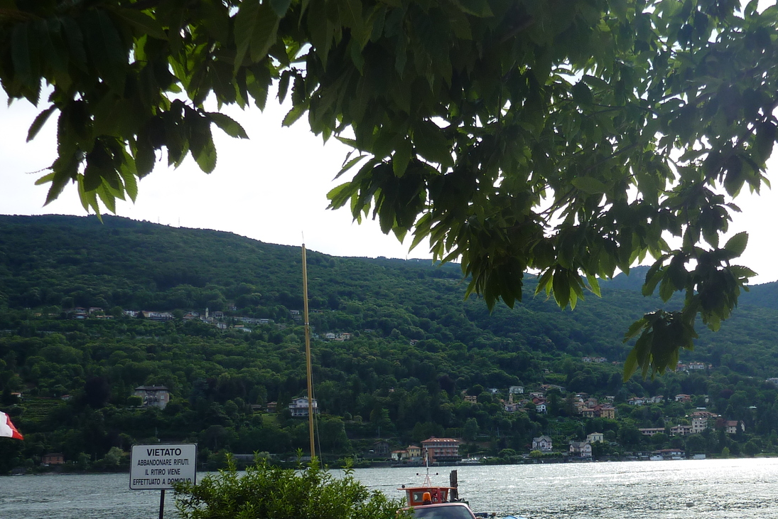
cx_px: 549
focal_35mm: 38
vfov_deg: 34.0
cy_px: 417
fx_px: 821
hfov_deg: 49.4
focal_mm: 4.1
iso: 80
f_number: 4
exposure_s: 1/500
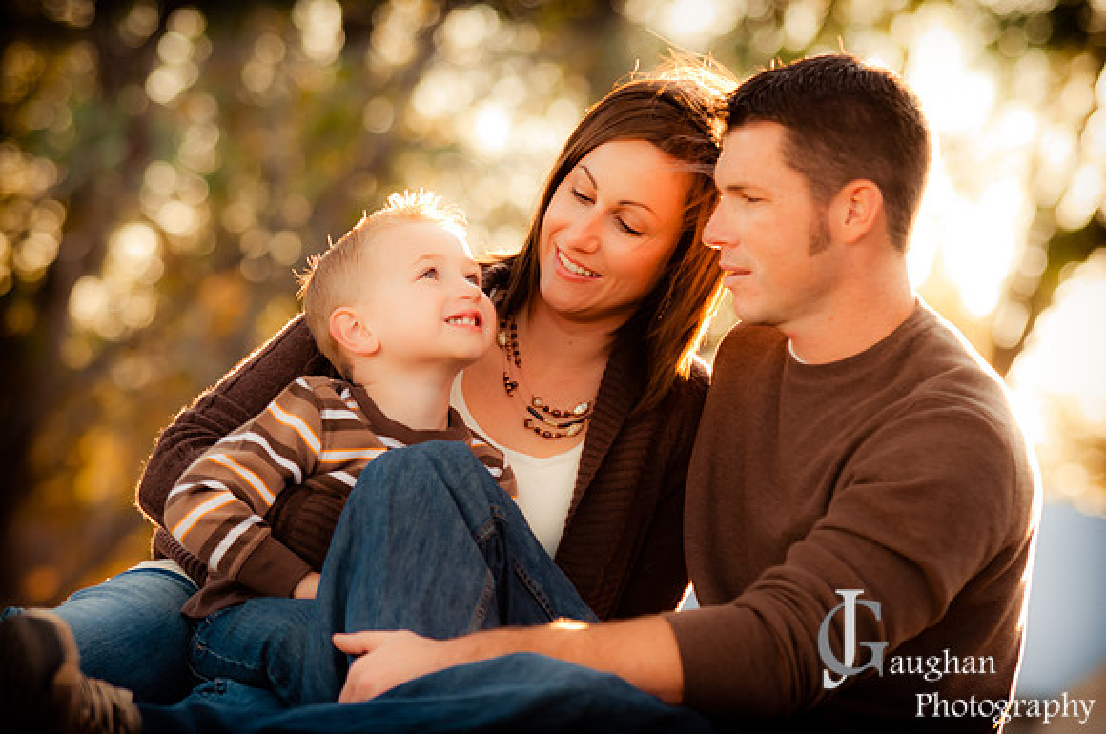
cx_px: 553
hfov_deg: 13.1
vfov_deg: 8.7
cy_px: 367
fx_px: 4832
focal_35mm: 158
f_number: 3.2
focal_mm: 105
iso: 500
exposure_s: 1/320
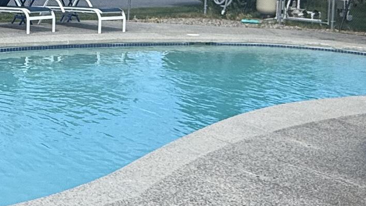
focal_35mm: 65
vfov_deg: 18.0
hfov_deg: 31.4
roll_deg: -2.3
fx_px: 631
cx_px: 63
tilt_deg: -2.5
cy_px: -13
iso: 50
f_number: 2.2
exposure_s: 1/1145
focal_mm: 2.22
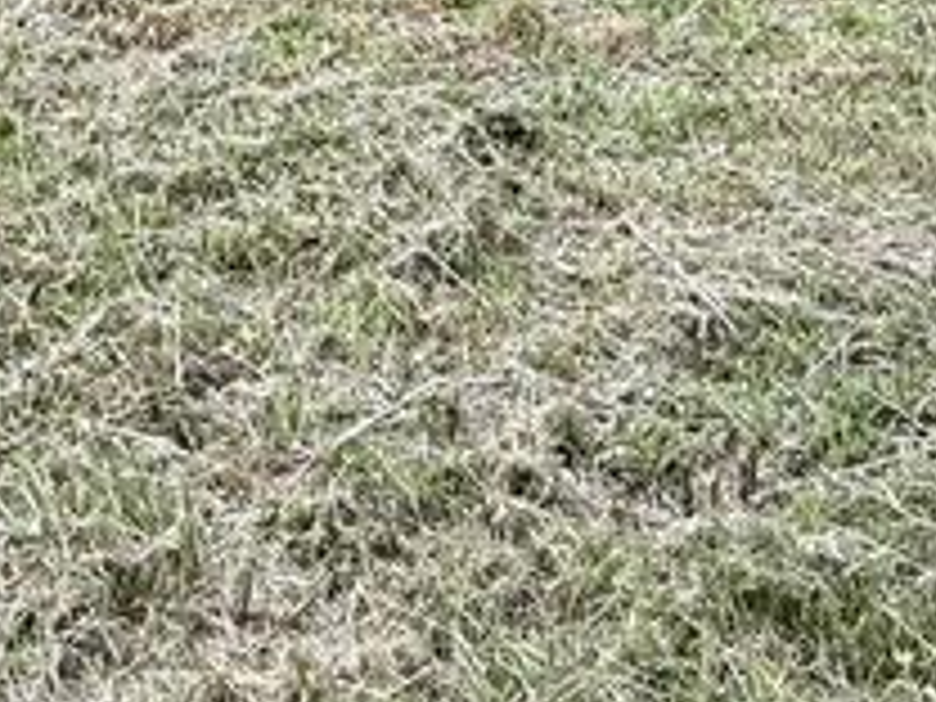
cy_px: -562
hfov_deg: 28.0
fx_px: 1866
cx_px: 297
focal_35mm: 69
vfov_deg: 17.3
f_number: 2.2
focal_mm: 2.22
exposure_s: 1/298
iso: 64
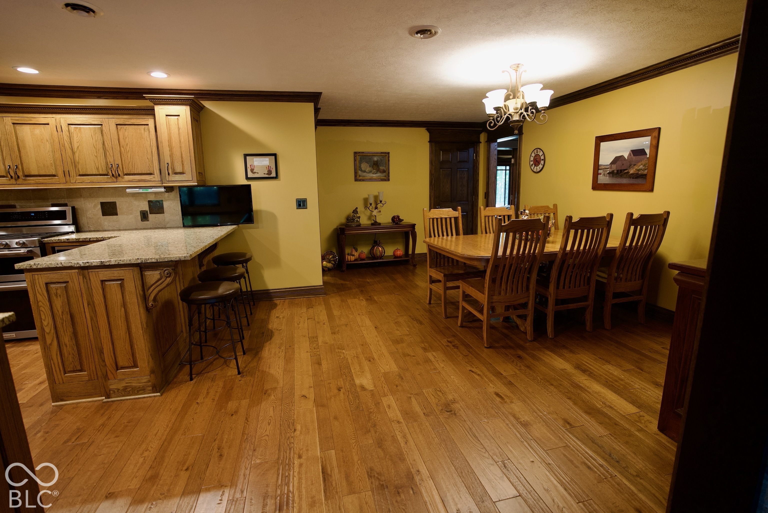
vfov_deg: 73.8
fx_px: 342
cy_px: 256
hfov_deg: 96.7
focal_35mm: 16
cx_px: 384
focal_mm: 16
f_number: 2.8
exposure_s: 1/40
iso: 640
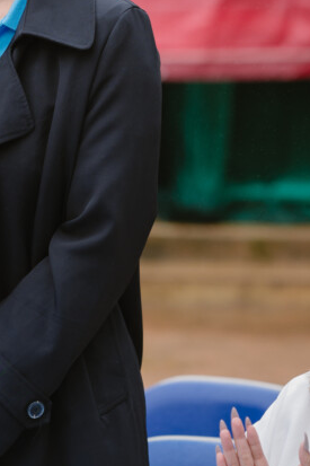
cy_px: 26
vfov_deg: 9.2
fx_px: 2870
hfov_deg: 6.1
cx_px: -65
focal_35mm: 222
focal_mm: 85
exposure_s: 1/500
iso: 320
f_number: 3.2
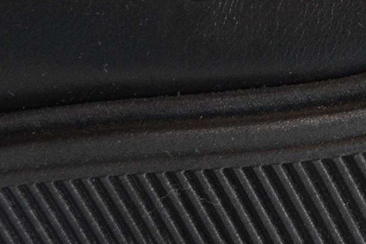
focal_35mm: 111
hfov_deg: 17.5
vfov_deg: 11.9
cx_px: 440
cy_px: -98
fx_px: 1129
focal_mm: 22
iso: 800
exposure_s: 1/60
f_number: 4
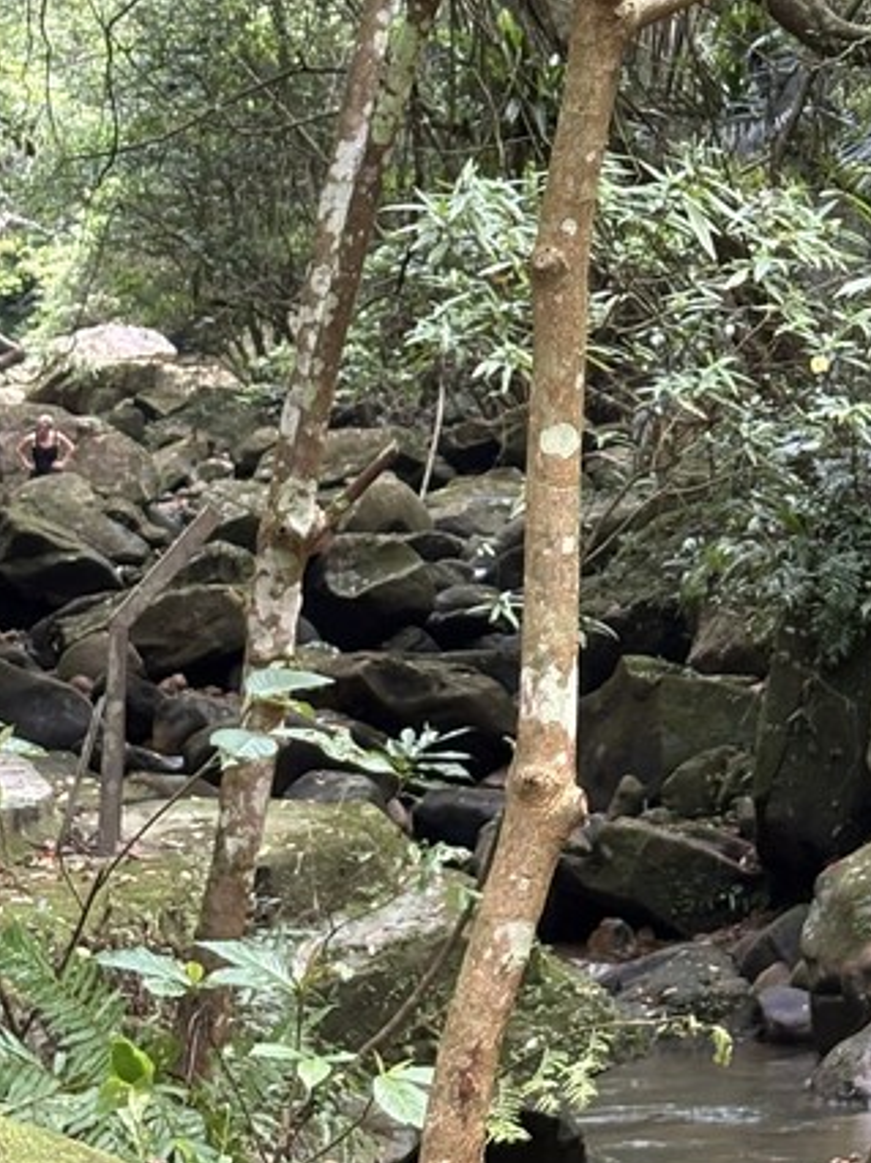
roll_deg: +0.2
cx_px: 988
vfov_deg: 15.3
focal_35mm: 127
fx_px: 4265
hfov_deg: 11.5
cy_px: 0
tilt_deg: +7.9
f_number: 1.6
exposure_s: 1/60
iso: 80
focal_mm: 5.96
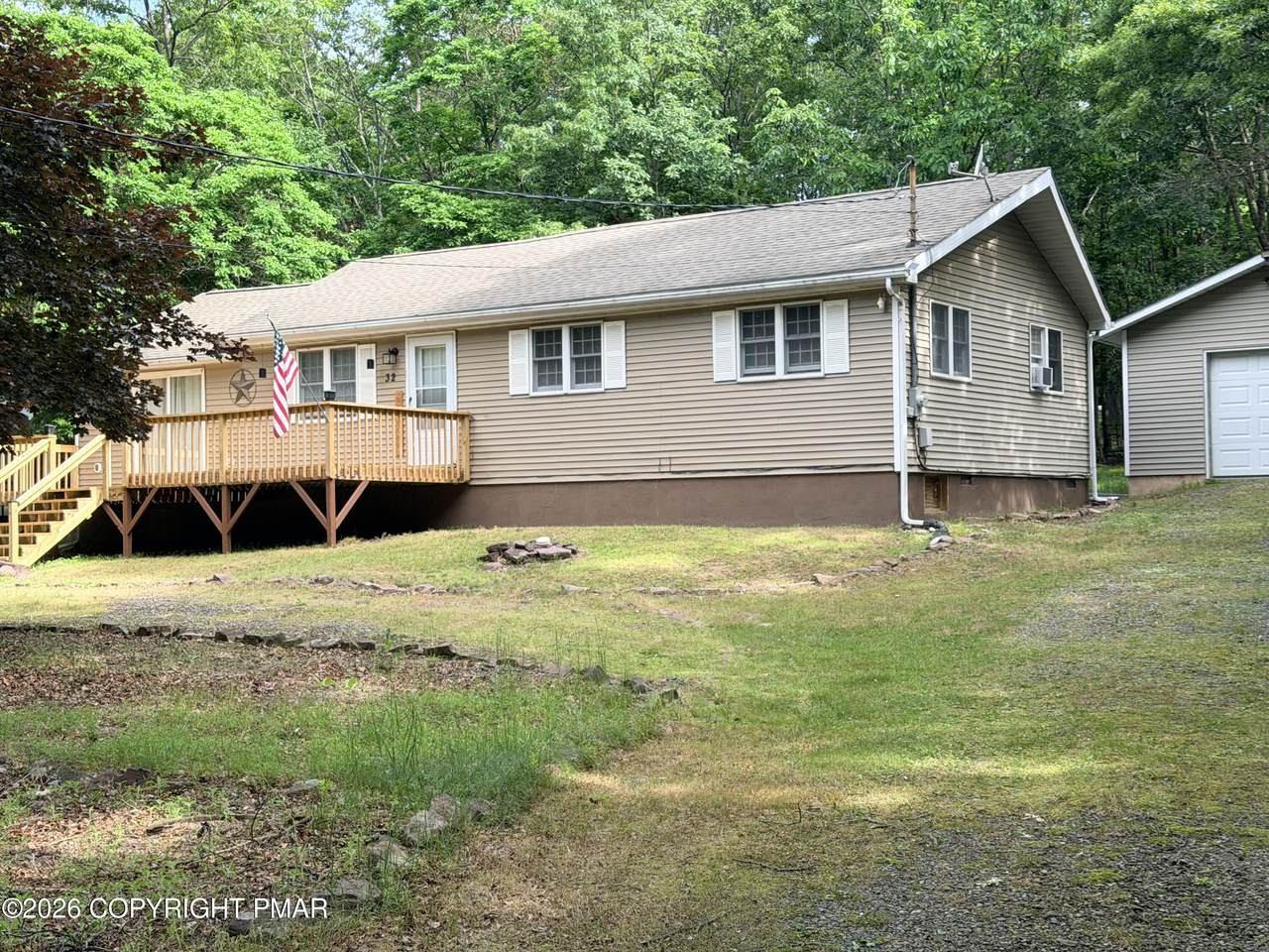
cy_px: 476
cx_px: 634
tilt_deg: +2.0
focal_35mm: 48
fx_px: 1760
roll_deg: +1.1
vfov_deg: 30.3
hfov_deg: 39.7
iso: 64
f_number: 1.78
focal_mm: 6.76
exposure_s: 1/663
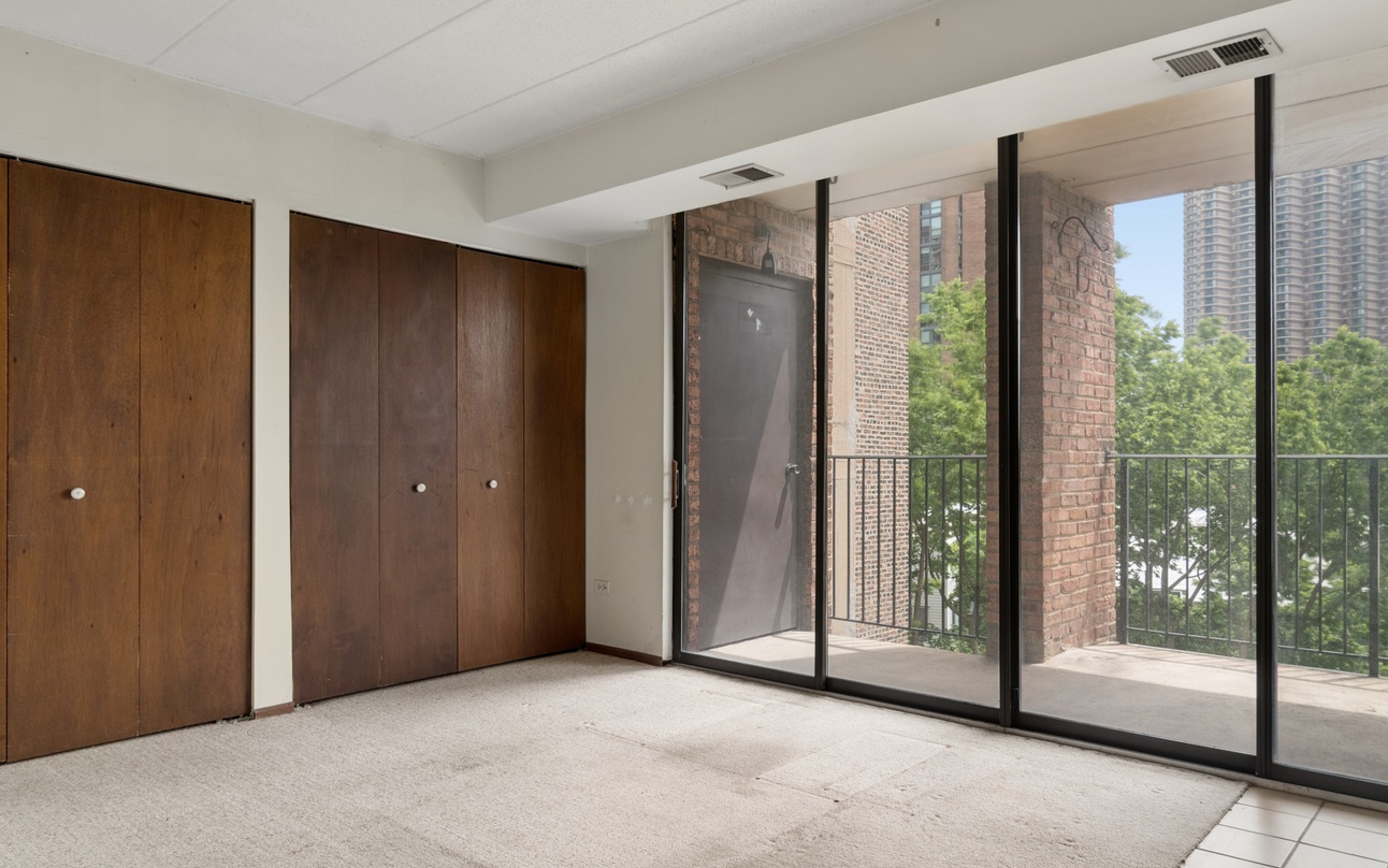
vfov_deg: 53.0
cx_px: 796
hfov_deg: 76.7
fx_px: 870
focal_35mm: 23
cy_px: 459
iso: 200
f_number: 8
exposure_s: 1/80
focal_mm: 12
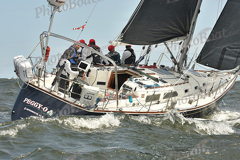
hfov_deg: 16.1
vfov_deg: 10.8
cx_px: 138
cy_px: 74
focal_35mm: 127
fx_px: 847
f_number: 9
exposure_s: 1/800
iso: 250
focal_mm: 98
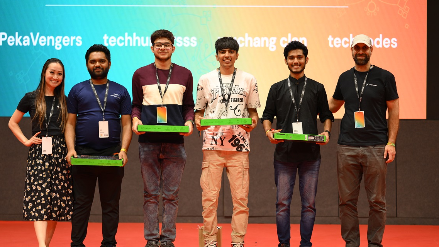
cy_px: 137
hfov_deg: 22.7
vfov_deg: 12.9
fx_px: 1094
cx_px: 209
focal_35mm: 94
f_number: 1.8
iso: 500
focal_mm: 85
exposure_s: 1/250
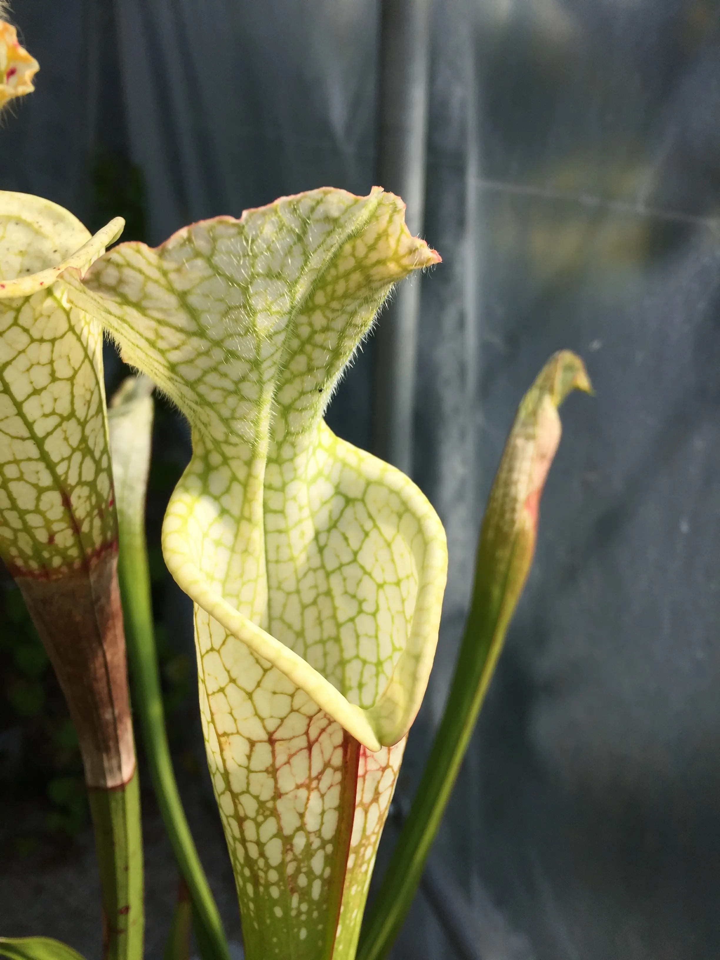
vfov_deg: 61.7
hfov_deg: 48.2
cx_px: 360
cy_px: 480
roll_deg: -0.6
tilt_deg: -27.3
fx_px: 804
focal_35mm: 29
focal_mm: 4.15
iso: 32
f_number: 2.2
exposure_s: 1/1799
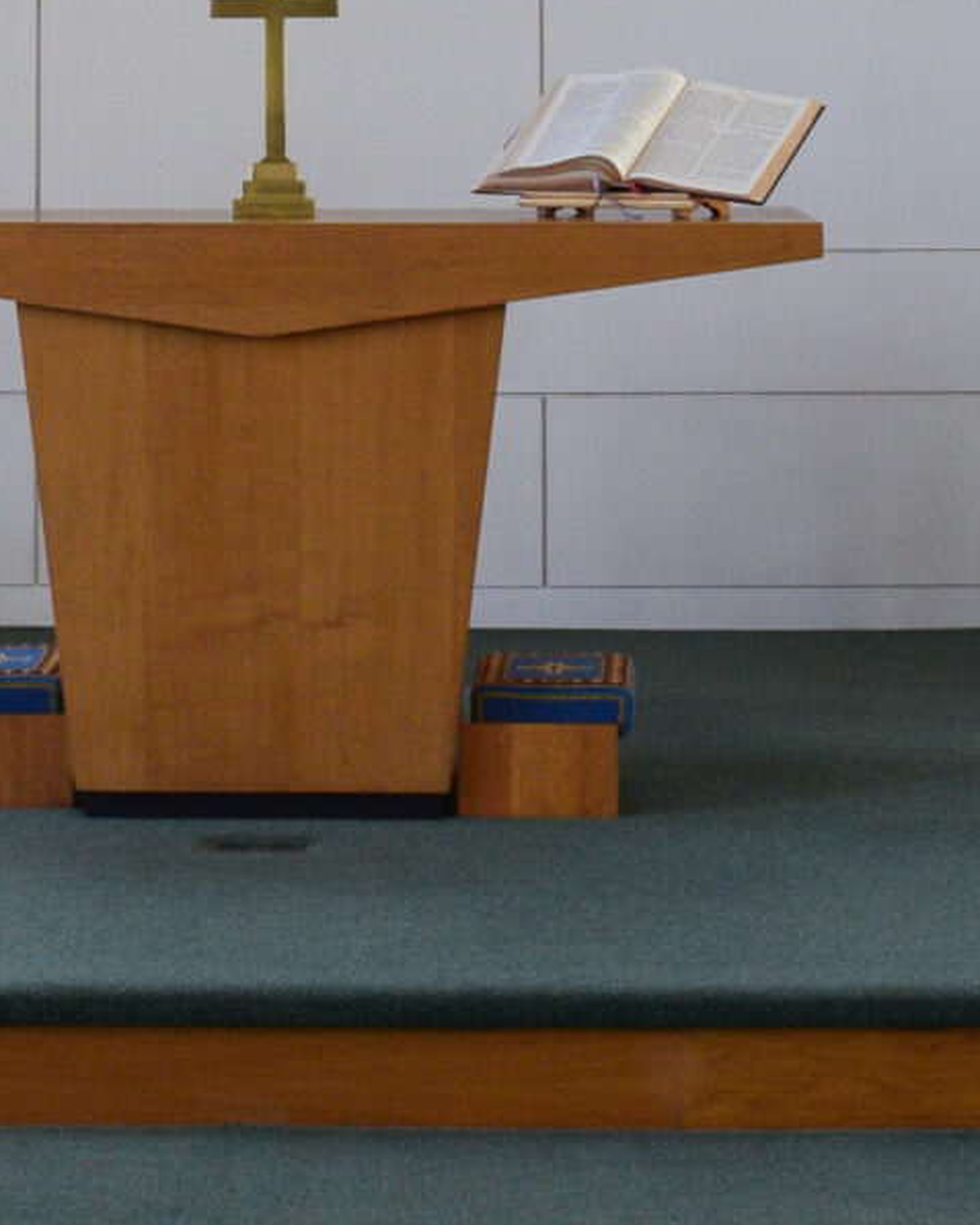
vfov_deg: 14.4
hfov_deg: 12.1
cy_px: -490
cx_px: 290
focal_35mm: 127
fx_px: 4604
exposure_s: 1/60
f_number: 8
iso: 800
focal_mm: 21
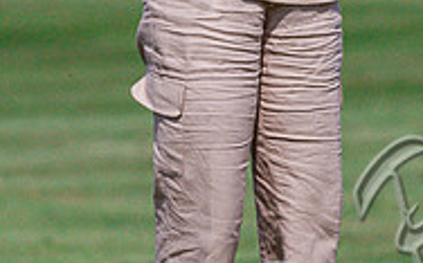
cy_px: 150
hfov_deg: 0.7
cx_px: 567
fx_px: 36696
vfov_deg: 0.4
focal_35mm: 3187
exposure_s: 1/3200
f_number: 6.3
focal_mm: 500
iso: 400
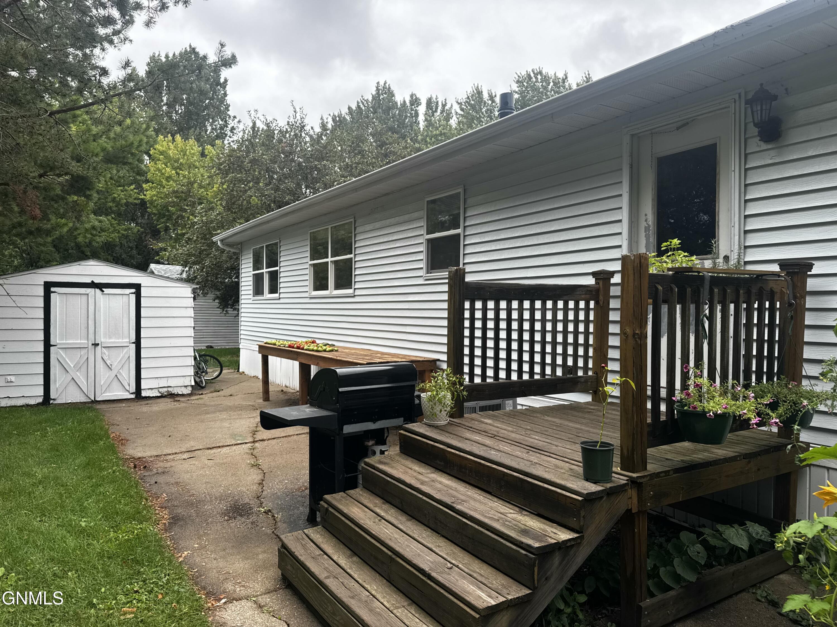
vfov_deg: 56.8
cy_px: 314
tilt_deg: -0.9
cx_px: 418
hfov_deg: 71.6
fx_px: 580
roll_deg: -1.2
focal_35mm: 24
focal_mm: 6.76
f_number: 1.78
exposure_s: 1/260
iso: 64
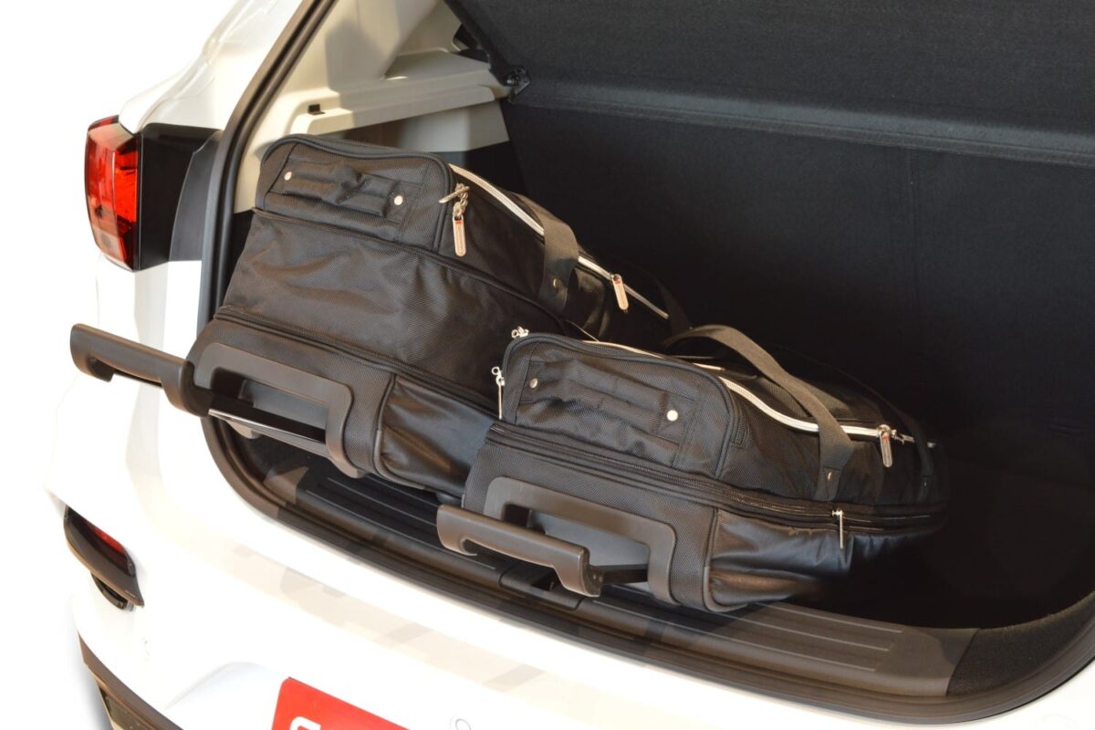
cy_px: 365
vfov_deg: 30.8
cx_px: 548
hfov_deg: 45.0
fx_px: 1323
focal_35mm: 44
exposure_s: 1/3
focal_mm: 29
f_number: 11
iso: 400
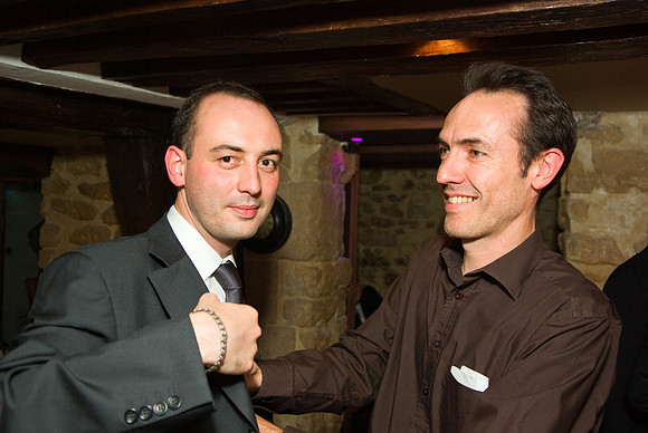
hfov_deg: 59.4
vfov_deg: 41.8
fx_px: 568
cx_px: 324
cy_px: 216
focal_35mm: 32
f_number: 4
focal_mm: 21
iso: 140
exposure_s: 1/30
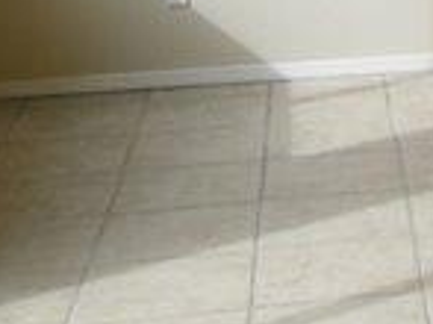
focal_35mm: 122
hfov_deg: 13.9
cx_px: 834
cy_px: -165
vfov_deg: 11.6
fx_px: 1525
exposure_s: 1/125
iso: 80
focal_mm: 5
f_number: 3.4
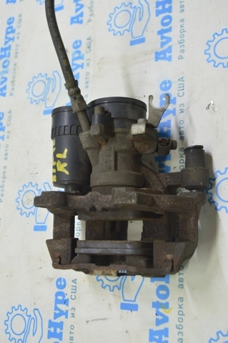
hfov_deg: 29.8
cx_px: 114
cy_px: 172
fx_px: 428
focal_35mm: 45
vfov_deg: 43.6
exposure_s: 1/20
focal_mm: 30
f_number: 5.6
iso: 400
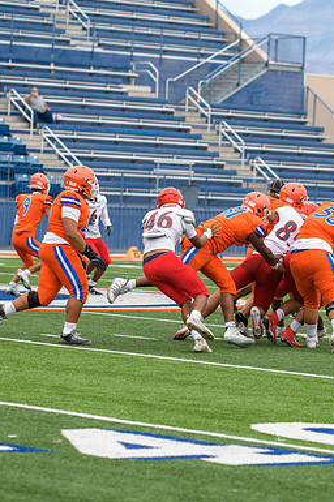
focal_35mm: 181
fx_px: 2523
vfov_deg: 11.4
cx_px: 209
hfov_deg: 7.6
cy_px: 251
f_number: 3.5
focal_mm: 120
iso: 450
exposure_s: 1/1000
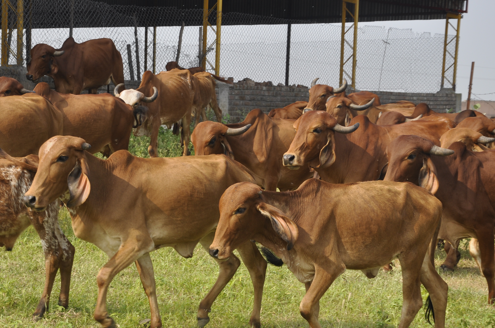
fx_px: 1370
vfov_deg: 13.7
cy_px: 226
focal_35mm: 100
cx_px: 166
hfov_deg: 20.4
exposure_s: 1/250
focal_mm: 45
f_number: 8
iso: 200
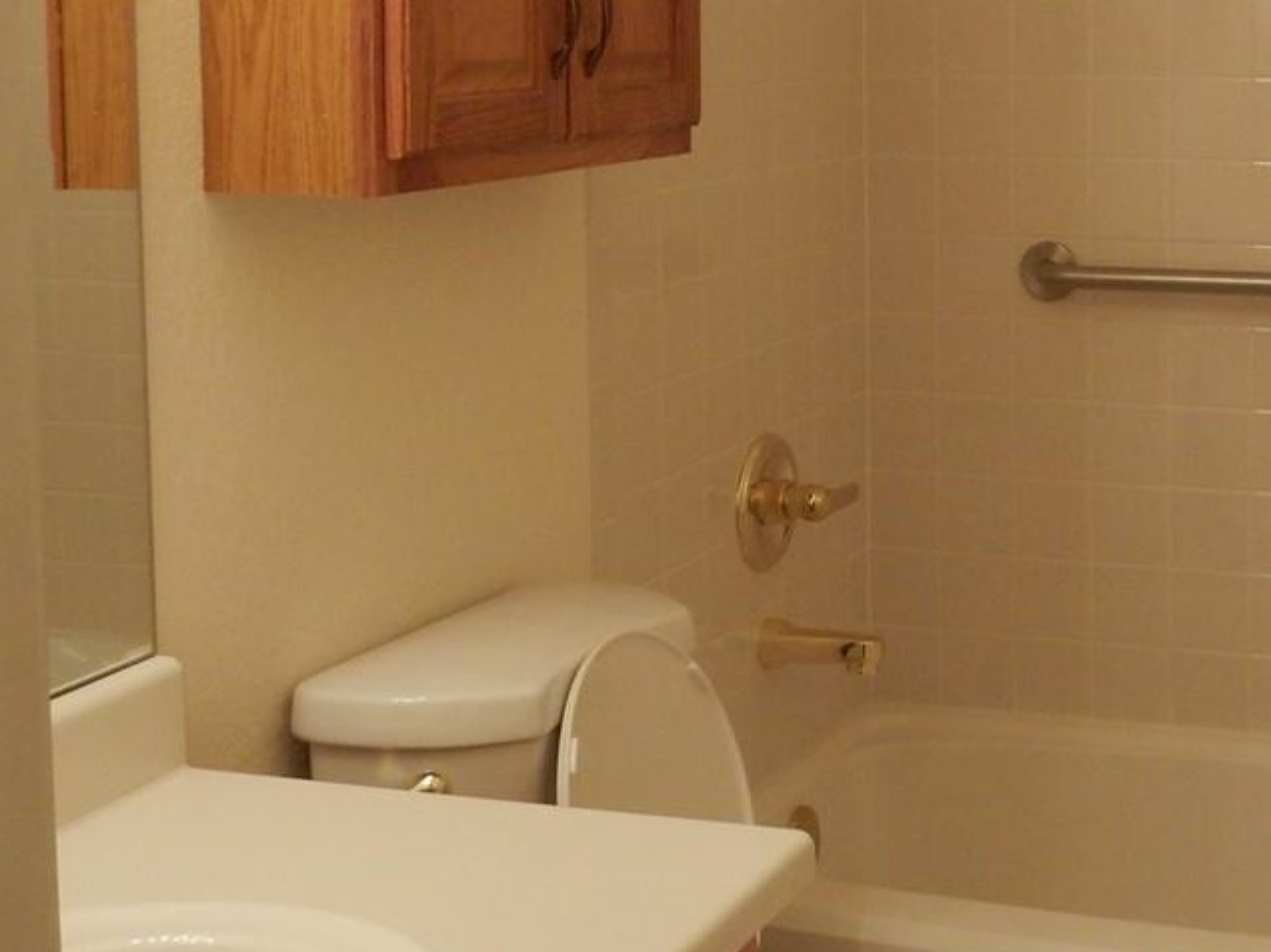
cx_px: 1071
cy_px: 162
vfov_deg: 22.9
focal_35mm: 63
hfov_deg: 29.8
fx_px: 2313
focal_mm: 4.5
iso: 220
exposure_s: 1/30
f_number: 3.7
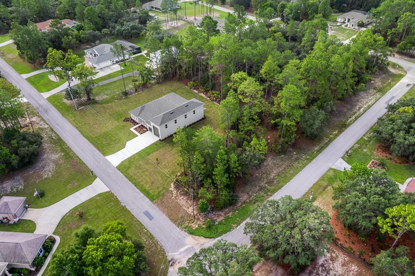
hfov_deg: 69.4
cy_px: 142
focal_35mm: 26
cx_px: 213
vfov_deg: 49.5
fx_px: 300
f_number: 2.8
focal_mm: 8.38
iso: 100
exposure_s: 1/500
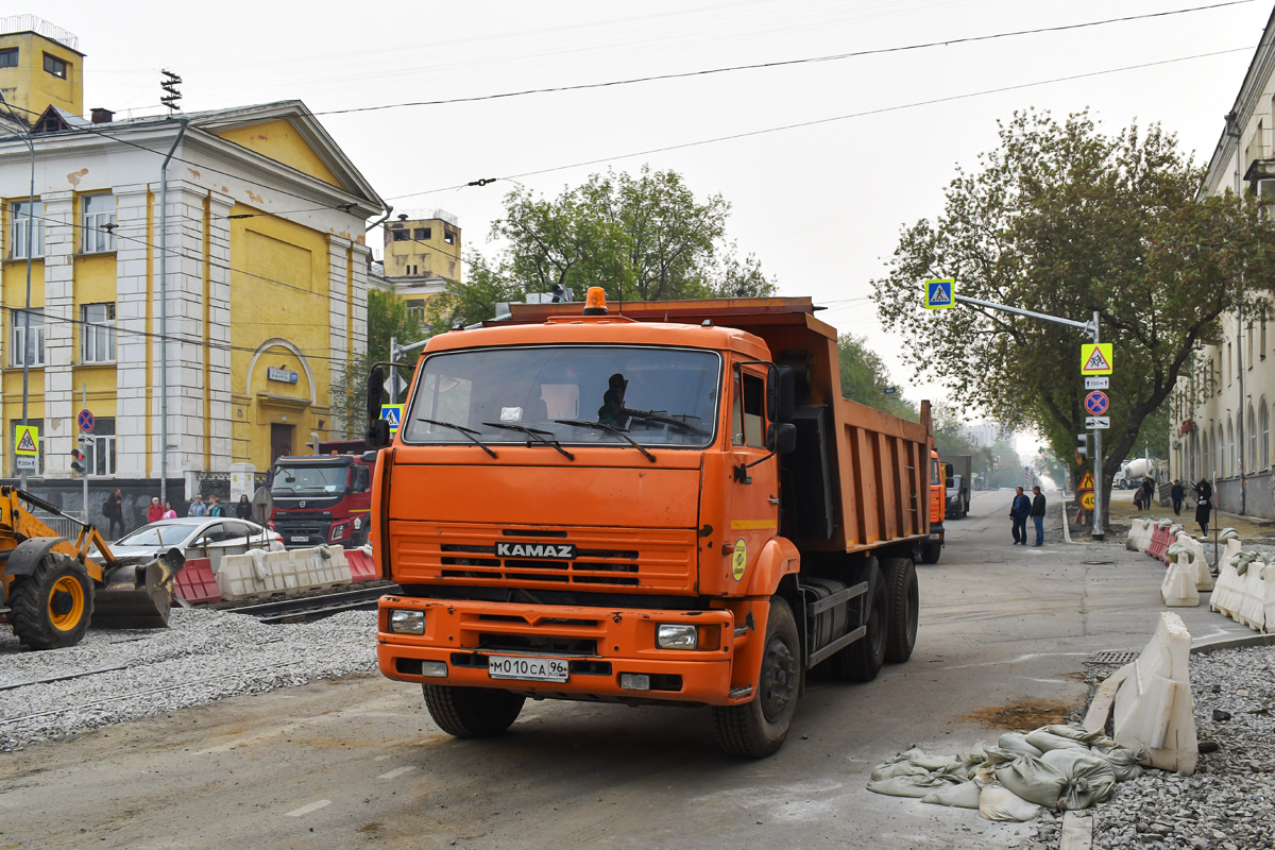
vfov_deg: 43.6
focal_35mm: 30
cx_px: 638
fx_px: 1062
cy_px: 425
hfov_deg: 61.9
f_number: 8
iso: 160
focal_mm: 20
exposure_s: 1/250
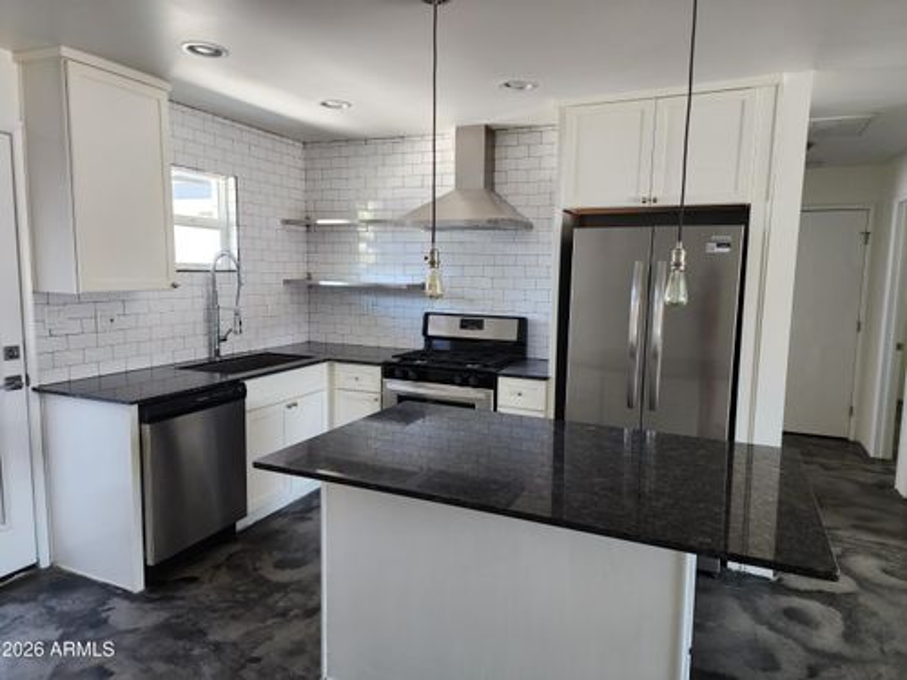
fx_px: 603
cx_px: 454
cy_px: 340
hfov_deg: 73.9
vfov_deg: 58.9
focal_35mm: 23
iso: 500
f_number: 1.8
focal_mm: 6.4
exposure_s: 1/120
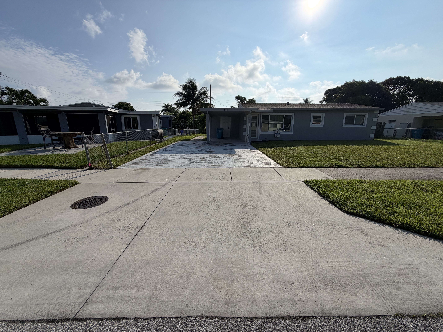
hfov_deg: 102.1
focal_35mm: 14
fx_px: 179
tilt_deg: -12.0
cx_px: 222
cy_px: 166
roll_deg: -0.7
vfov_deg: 85.7
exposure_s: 1/2410
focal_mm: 2.22
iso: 25
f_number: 2.2
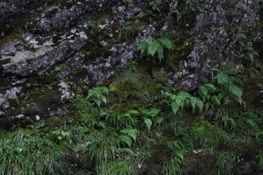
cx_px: 198
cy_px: 97
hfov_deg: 13.1
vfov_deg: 8.8
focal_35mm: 156
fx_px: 1138
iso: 320
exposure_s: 1/50
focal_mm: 31
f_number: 10
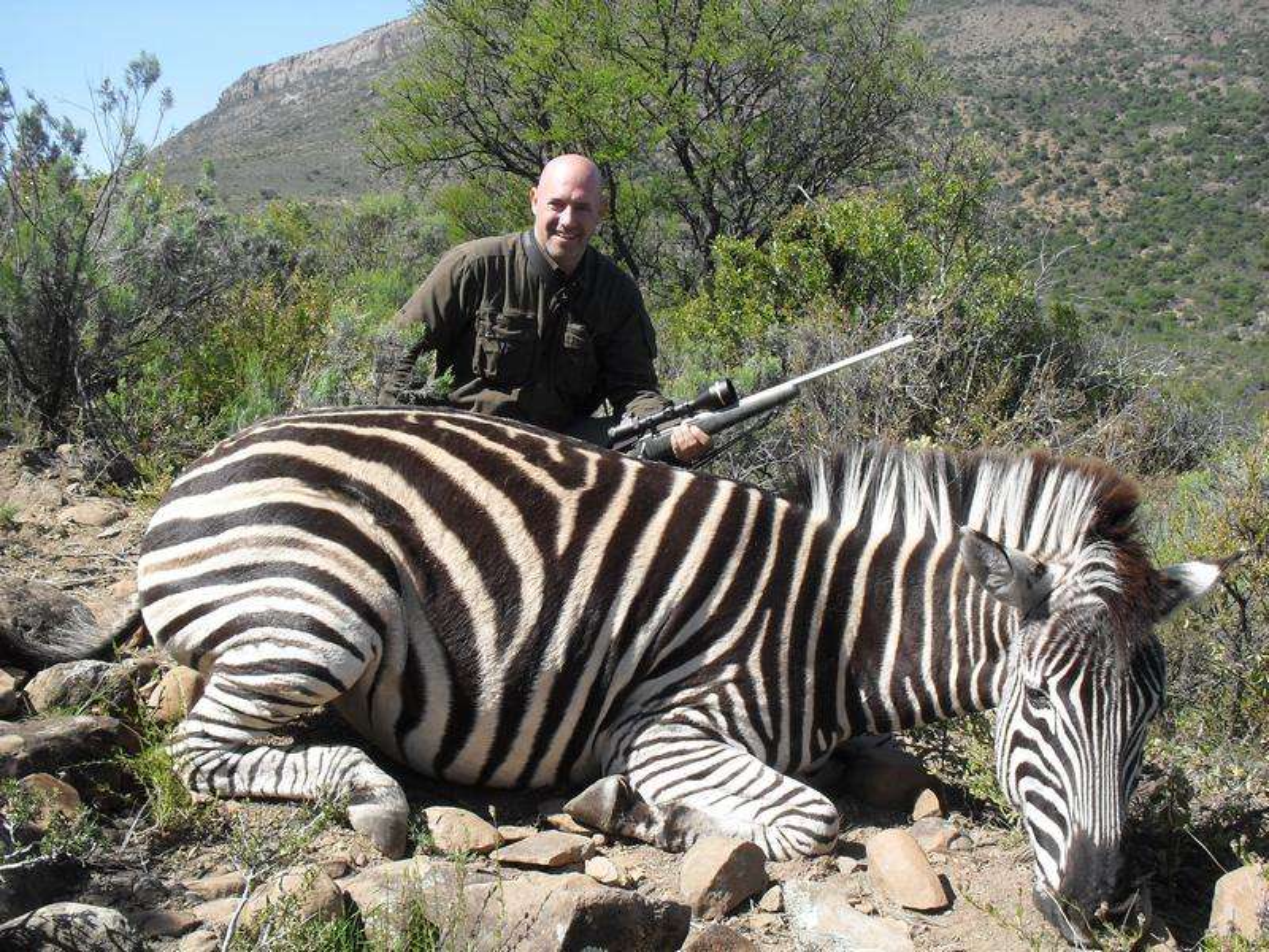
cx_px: 634
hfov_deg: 49.0
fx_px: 1393
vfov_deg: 37.7
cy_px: 476
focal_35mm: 38
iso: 80
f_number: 8.3
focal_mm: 6.3
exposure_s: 1/90
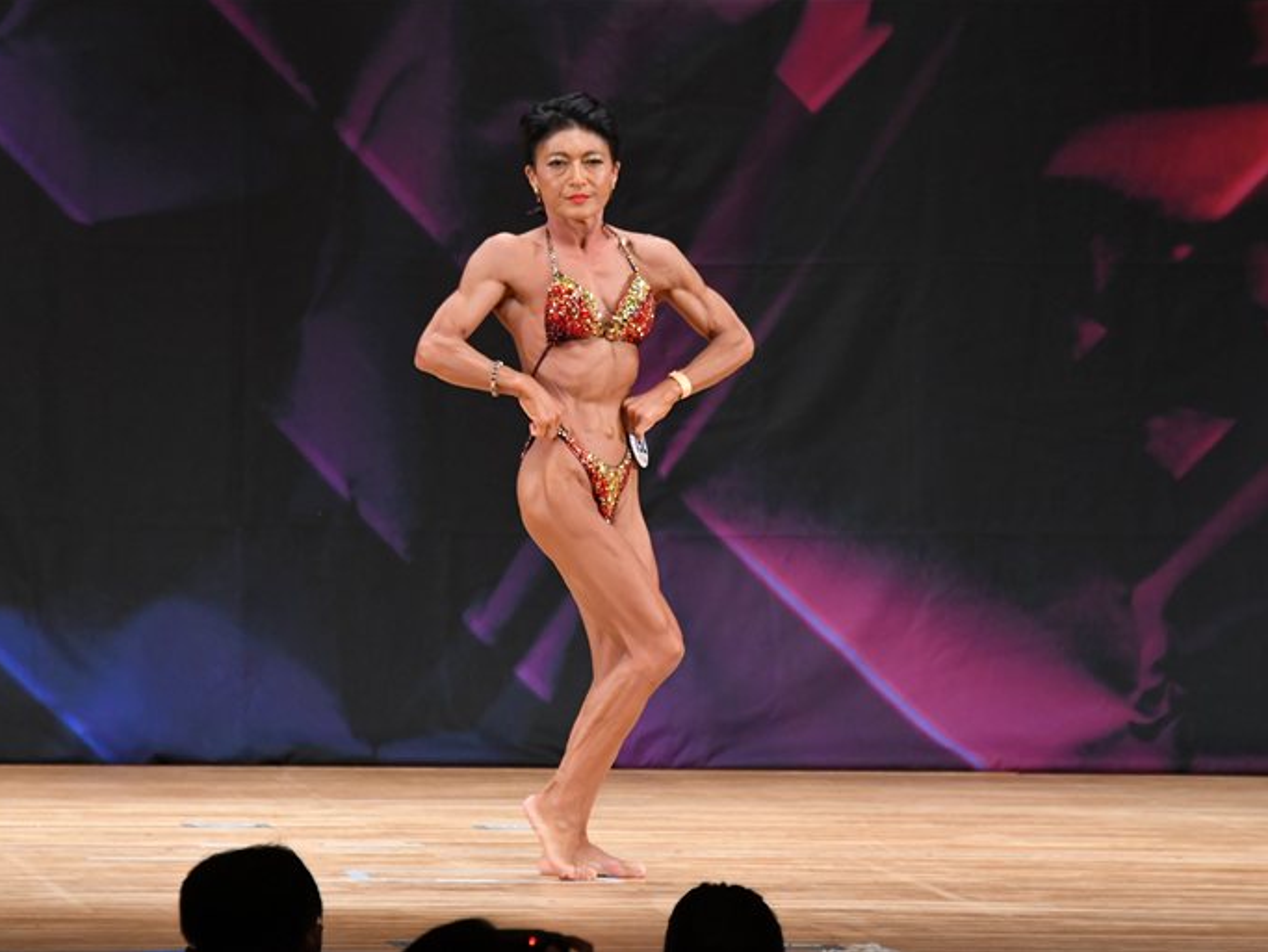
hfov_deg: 6.1
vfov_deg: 4.6
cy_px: 475
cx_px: 595
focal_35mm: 327
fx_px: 11984
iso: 3200
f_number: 5.6
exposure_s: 1/400
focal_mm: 200
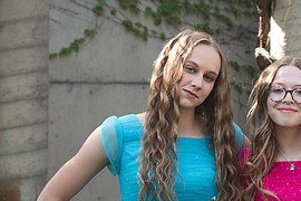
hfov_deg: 11.4
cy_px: 101
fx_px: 1497
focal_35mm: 179
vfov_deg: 7.7
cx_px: 262
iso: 400
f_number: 5.6
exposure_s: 1/160
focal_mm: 75
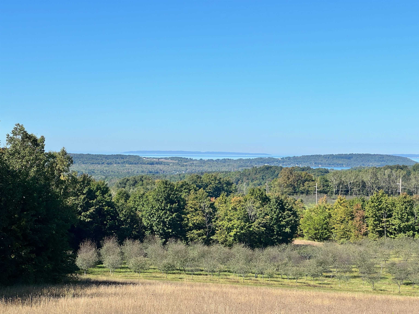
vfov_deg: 19.1
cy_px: 157
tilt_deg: -1.5
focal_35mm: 77
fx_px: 932
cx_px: 210
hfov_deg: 25.3
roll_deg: -0.9
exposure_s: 1/896
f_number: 2.8
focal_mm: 9
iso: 32
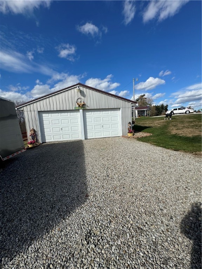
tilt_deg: -7.2
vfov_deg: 102.1
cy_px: 134
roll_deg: +3.1
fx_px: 109
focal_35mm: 14
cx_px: 101
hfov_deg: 85.7
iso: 50
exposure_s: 1/3906
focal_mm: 2.22
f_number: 2.2
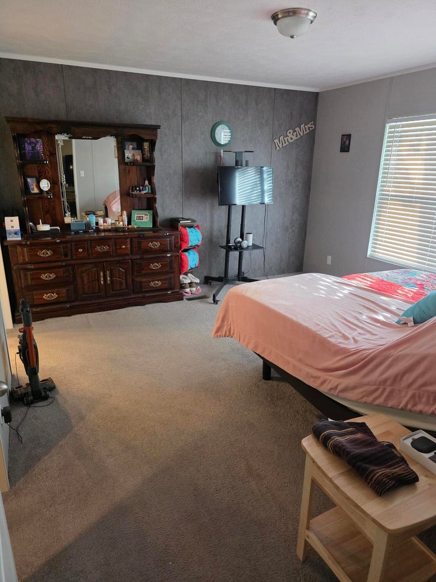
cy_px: 291
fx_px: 386
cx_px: 218
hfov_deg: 58.9
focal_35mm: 23
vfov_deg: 73.9
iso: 640
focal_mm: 6.3
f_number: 1.7
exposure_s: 1/120
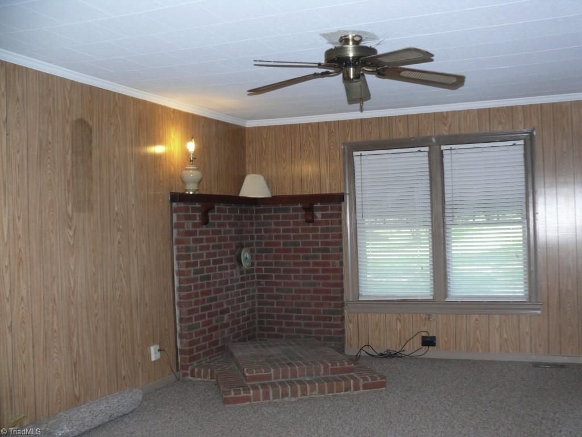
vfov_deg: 38.7
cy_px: 218
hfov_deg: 50.1
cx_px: 291
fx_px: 622
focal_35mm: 37
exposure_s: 1/30
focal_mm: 7.7
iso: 125
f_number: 2.8
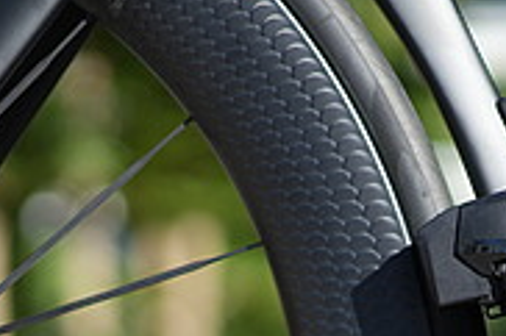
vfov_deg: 5.7
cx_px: 428
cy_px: 575
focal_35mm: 236
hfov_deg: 8.7
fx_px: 3314
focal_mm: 55
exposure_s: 1/2000
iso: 100
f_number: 1.8
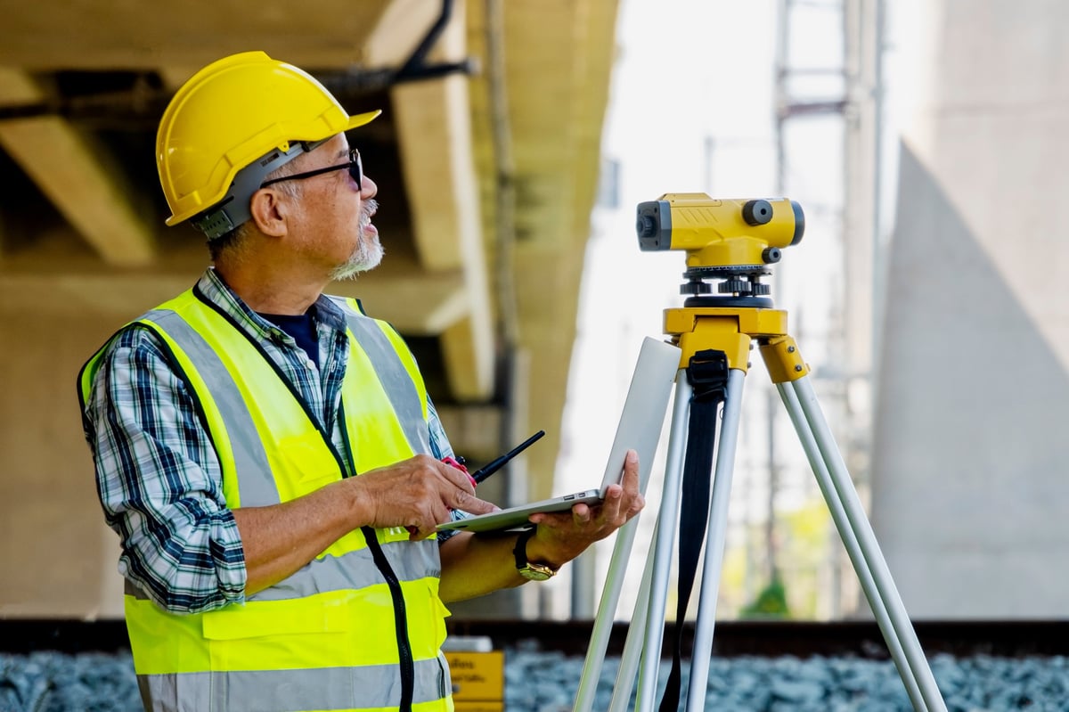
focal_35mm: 203
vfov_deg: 6.8
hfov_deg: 10.1
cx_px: 534
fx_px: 6025
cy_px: 356
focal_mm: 135
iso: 500
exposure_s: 1/250
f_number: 5.6
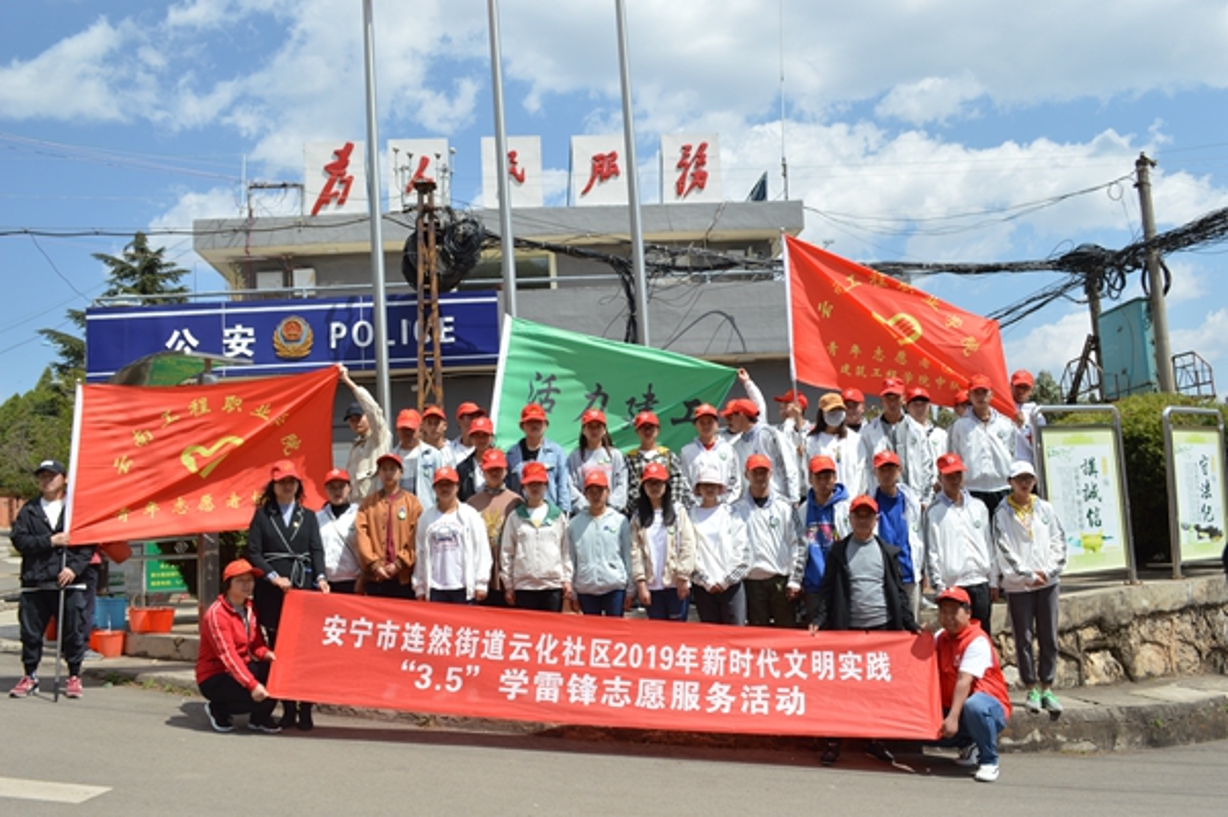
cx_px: 614
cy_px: 408
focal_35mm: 30
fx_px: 1022
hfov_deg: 62.0
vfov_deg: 43.5
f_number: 9
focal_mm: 20
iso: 100
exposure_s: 1/320
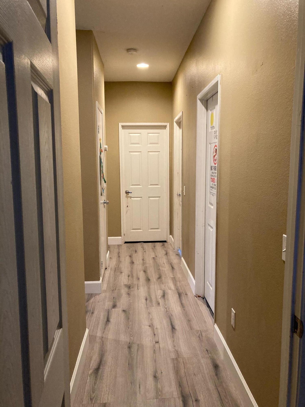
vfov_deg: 63.4
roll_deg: +0.4
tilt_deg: -6.9
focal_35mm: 28
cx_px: 152
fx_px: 329
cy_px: 204
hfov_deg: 49.7
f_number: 1.8
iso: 320
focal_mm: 3.99
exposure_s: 1/60
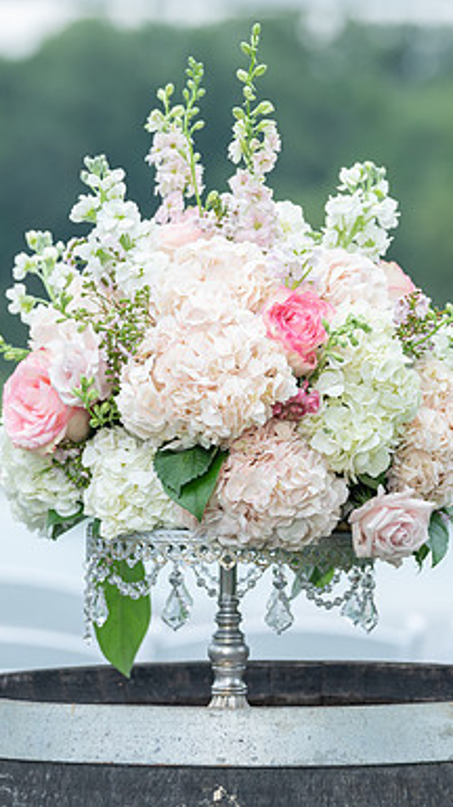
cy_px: 401
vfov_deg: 9.6
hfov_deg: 5.4
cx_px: 208
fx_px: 4814
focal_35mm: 225
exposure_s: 1/200
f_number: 4
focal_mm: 130
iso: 160
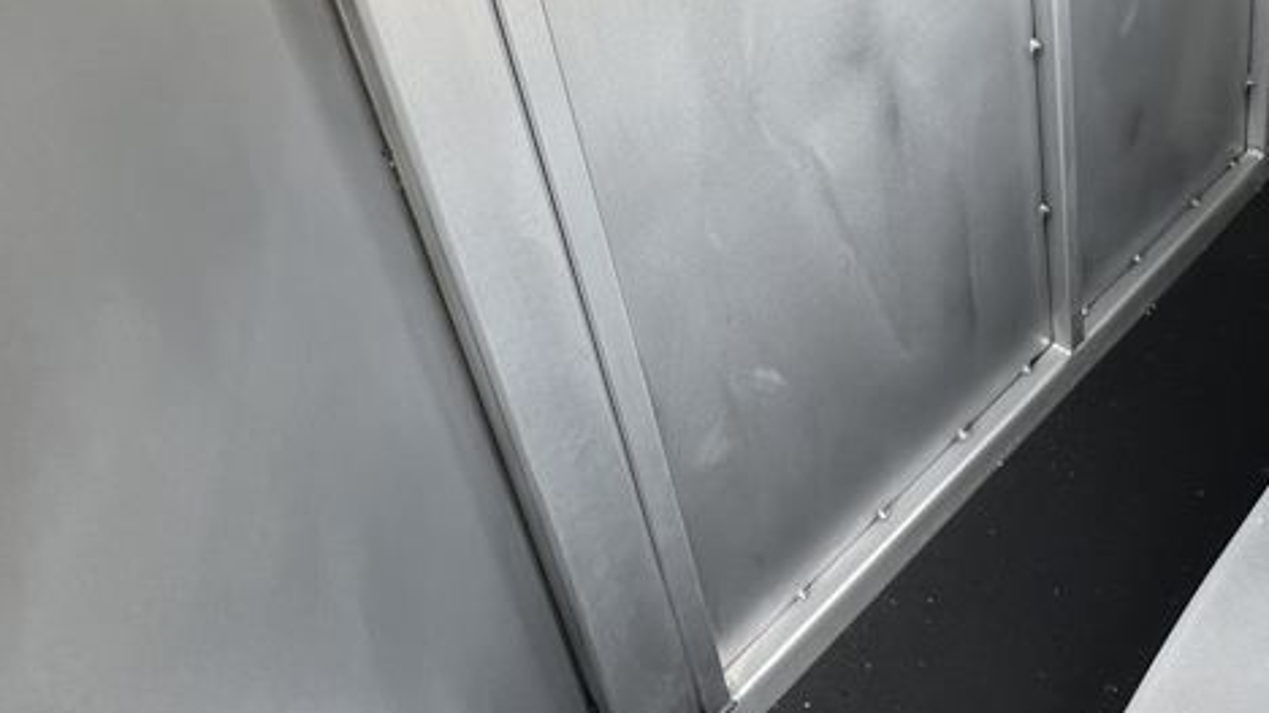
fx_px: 1043
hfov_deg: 60.3
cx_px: 900
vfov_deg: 34.6
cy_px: 16
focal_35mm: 31
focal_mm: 1.57
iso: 100
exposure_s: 1/99
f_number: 1.8
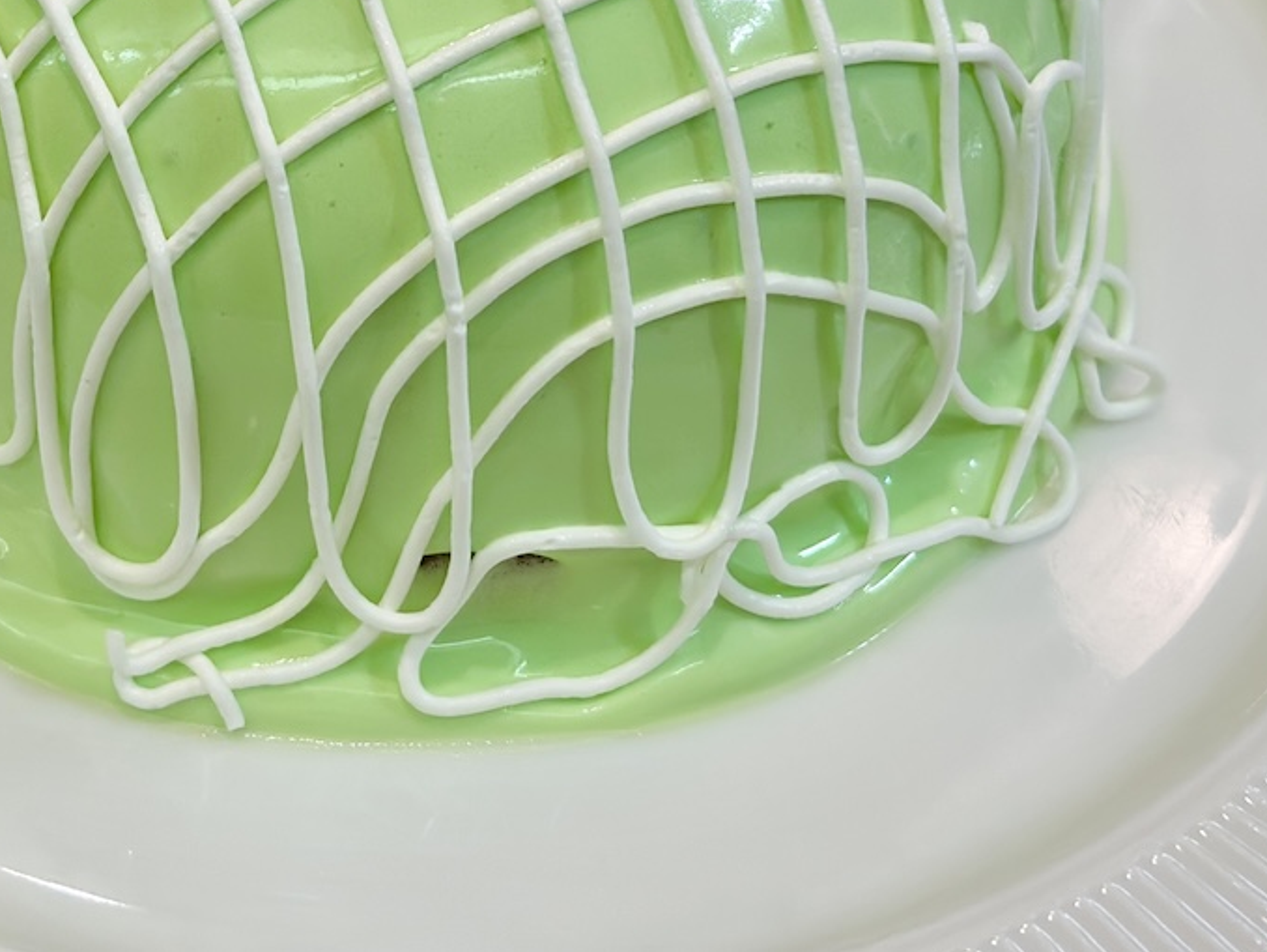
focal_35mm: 92
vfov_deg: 15.8
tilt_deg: -42.6
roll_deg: -1.6
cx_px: 443
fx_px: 3369
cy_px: 50
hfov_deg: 21.2
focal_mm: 6.86
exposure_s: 1/100
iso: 160
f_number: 1.78
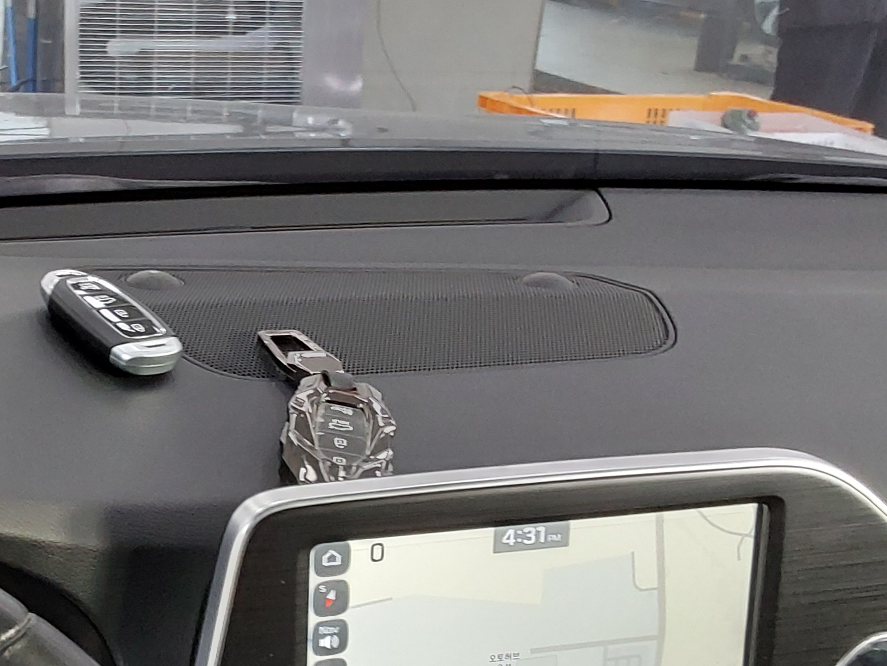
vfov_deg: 24.0
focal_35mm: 61
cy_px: 378
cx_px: 158
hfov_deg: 30.8
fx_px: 1563
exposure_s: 1/60
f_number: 1.9
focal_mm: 2.91
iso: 125
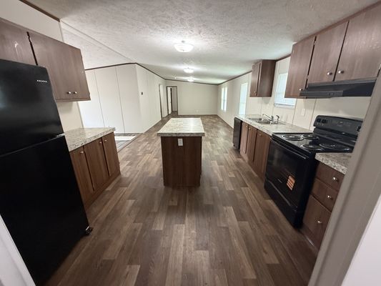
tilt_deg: -16.9
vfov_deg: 85.7
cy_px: 143
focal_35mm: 14
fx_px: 154
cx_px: 190
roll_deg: +0.3
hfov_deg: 102.1
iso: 500
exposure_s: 1/60
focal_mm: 2.22
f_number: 2.2
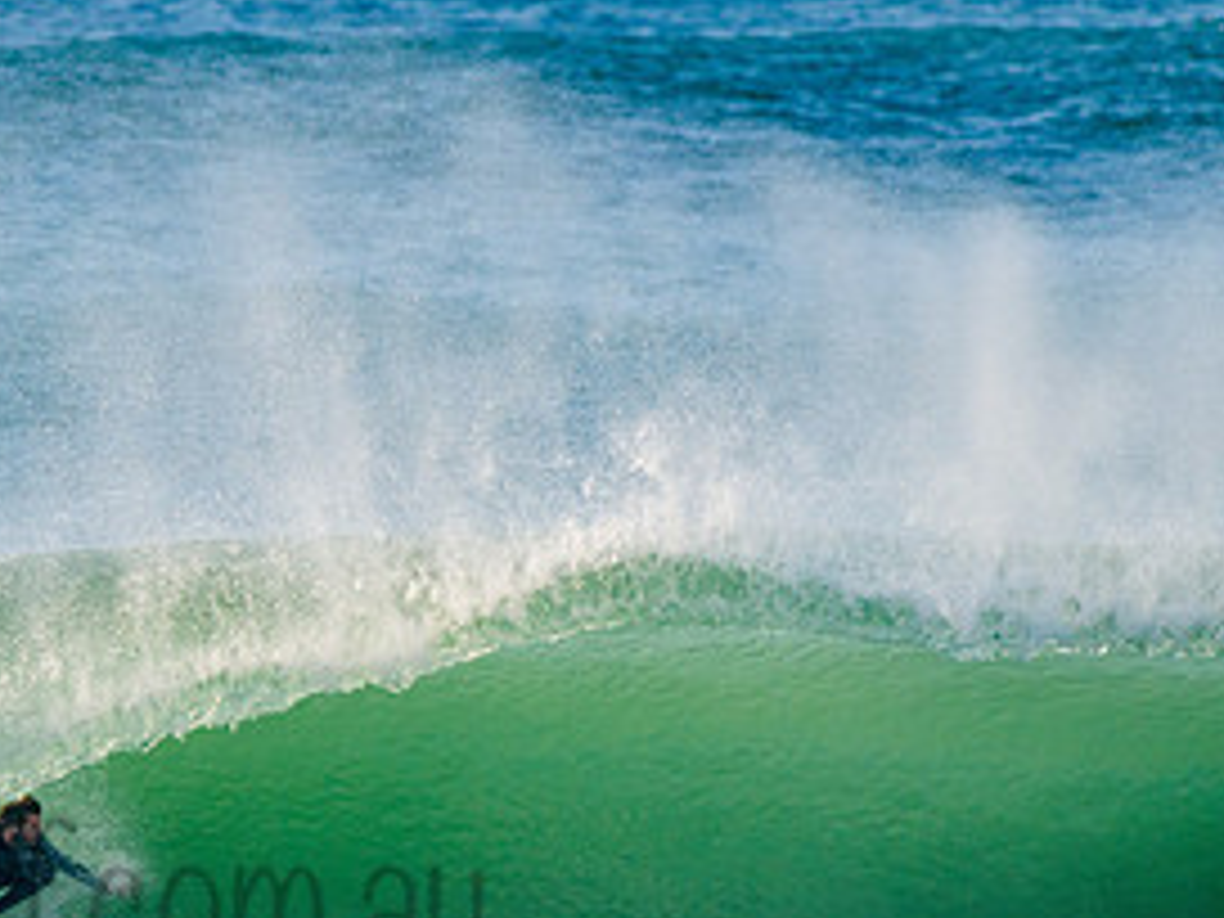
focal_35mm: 1027
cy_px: 848
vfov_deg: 1.4
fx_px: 36314
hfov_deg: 1.9
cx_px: 9
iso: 250
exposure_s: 1/1600
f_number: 5.6
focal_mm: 500
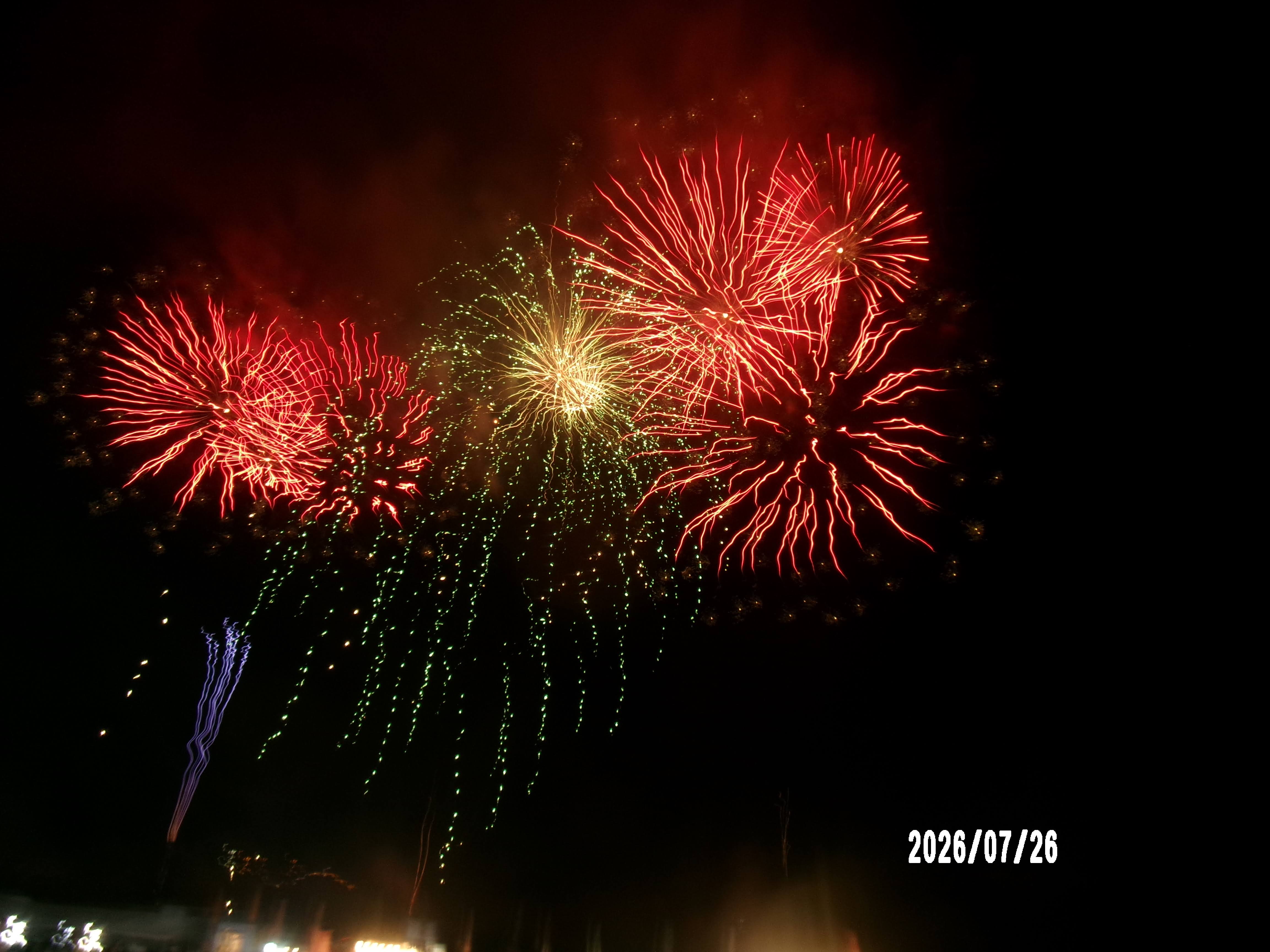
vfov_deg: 49.7
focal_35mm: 28
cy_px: 476
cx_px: 635
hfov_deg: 63.4
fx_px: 1027
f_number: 10.8
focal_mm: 5.1
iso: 100
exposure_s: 4
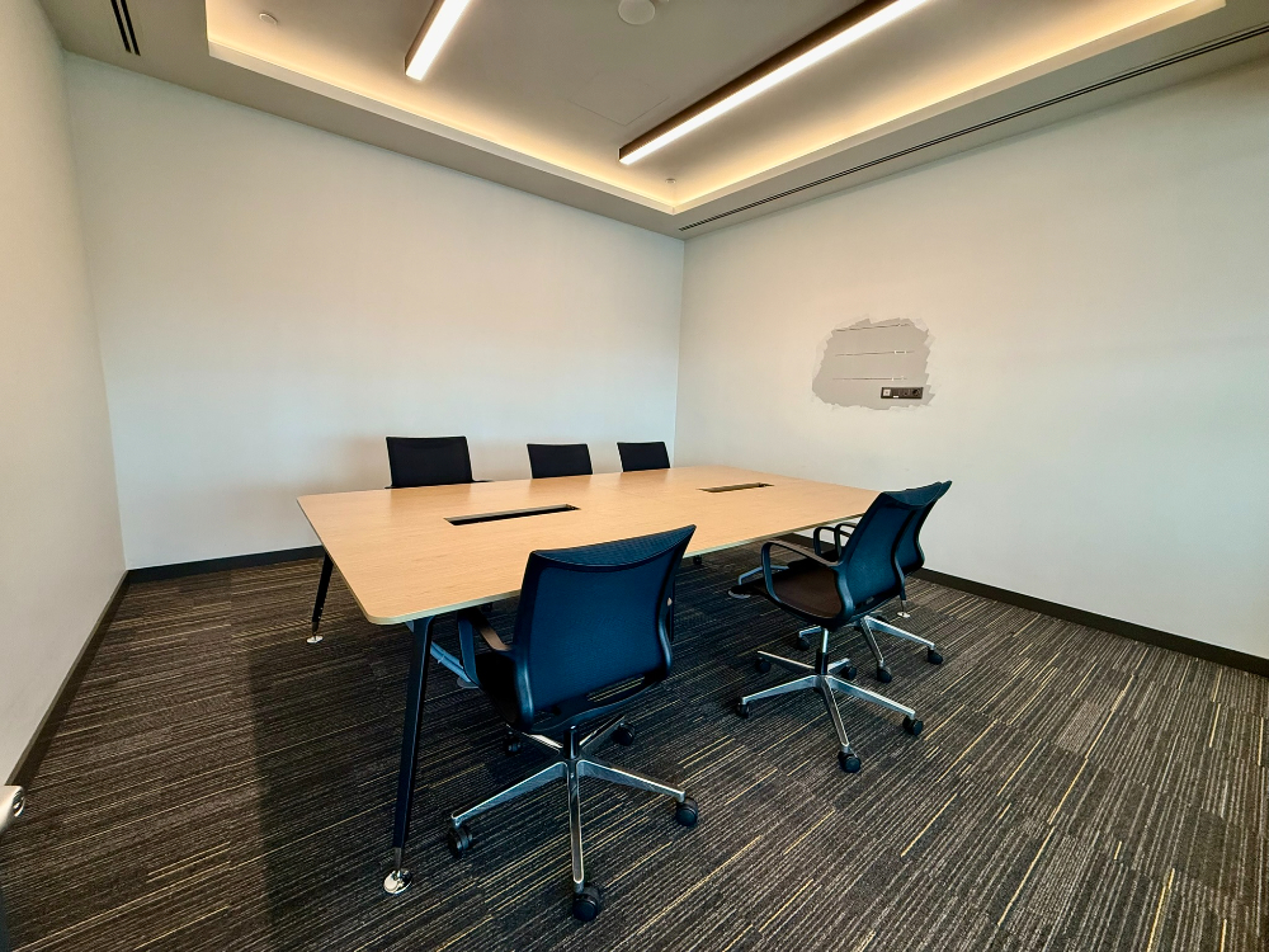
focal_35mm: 14
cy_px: 476
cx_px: 634
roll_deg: -1.9
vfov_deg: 85.7
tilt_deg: -8.1
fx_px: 513
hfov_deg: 102.1
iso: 200
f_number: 2.2
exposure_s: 1/100
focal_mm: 2.22
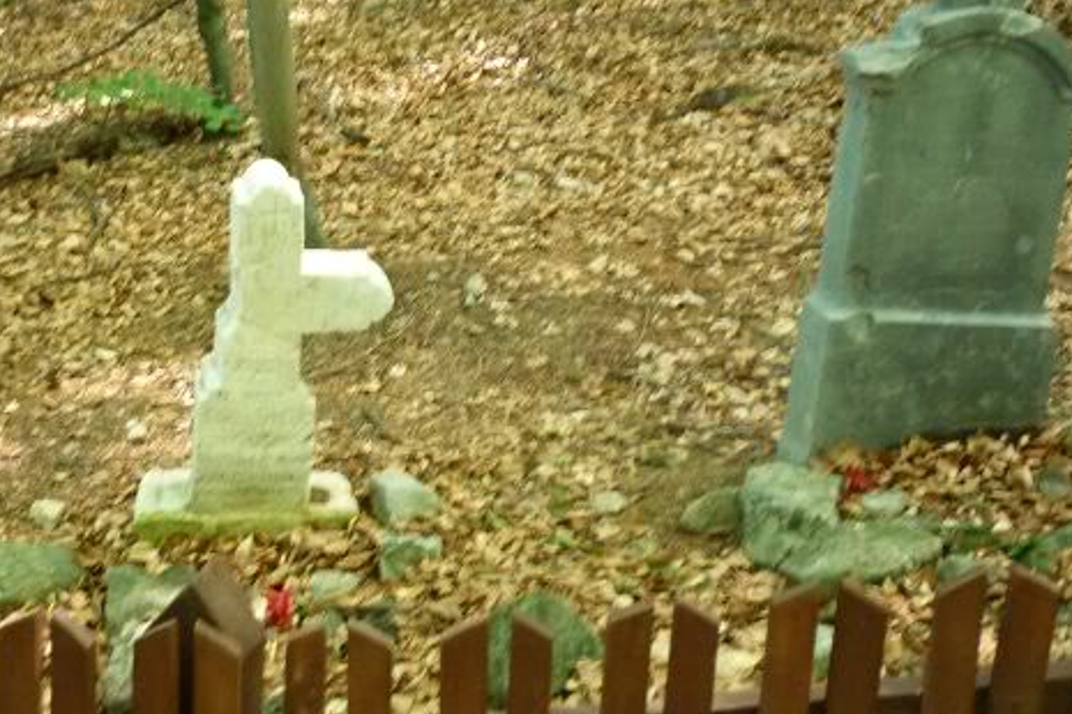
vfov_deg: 22.9
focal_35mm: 59
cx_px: 311
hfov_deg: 33.5
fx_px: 1757
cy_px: 226
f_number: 2.8
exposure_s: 1/30
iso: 250
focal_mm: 5.5
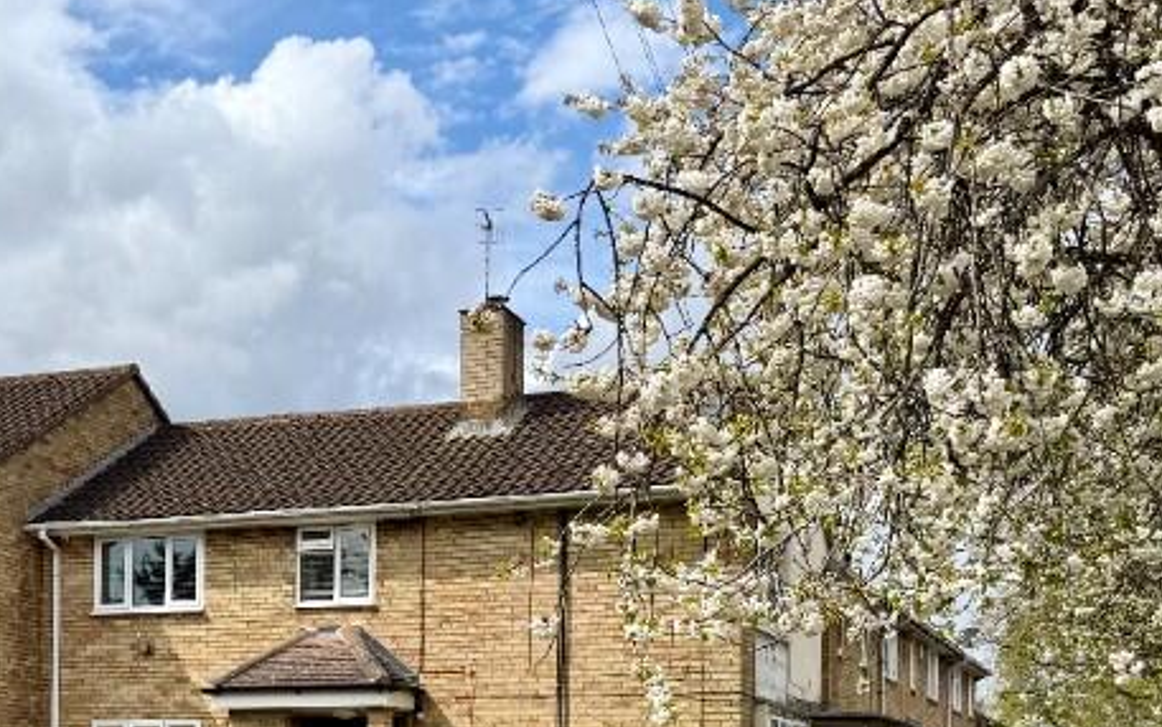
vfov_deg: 21.8
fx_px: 1806
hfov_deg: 35.5
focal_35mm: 57
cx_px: 435
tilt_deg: +1.1
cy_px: 760
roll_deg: -0.7
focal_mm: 6.76
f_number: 1.78
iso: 80
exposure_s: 1/4673
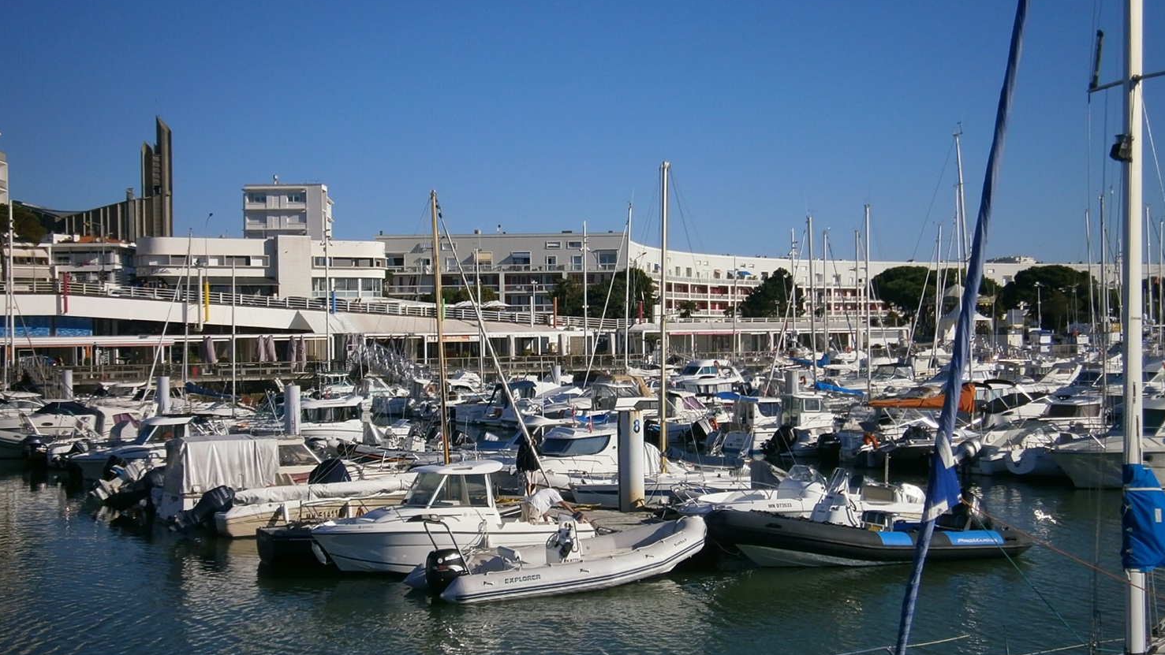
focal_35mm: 52
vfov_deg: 23.1
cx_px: 589
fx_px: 1606
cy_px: 362
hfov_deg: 39.9
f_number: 9.7
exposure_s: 1/250
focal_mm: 8.3
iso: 80
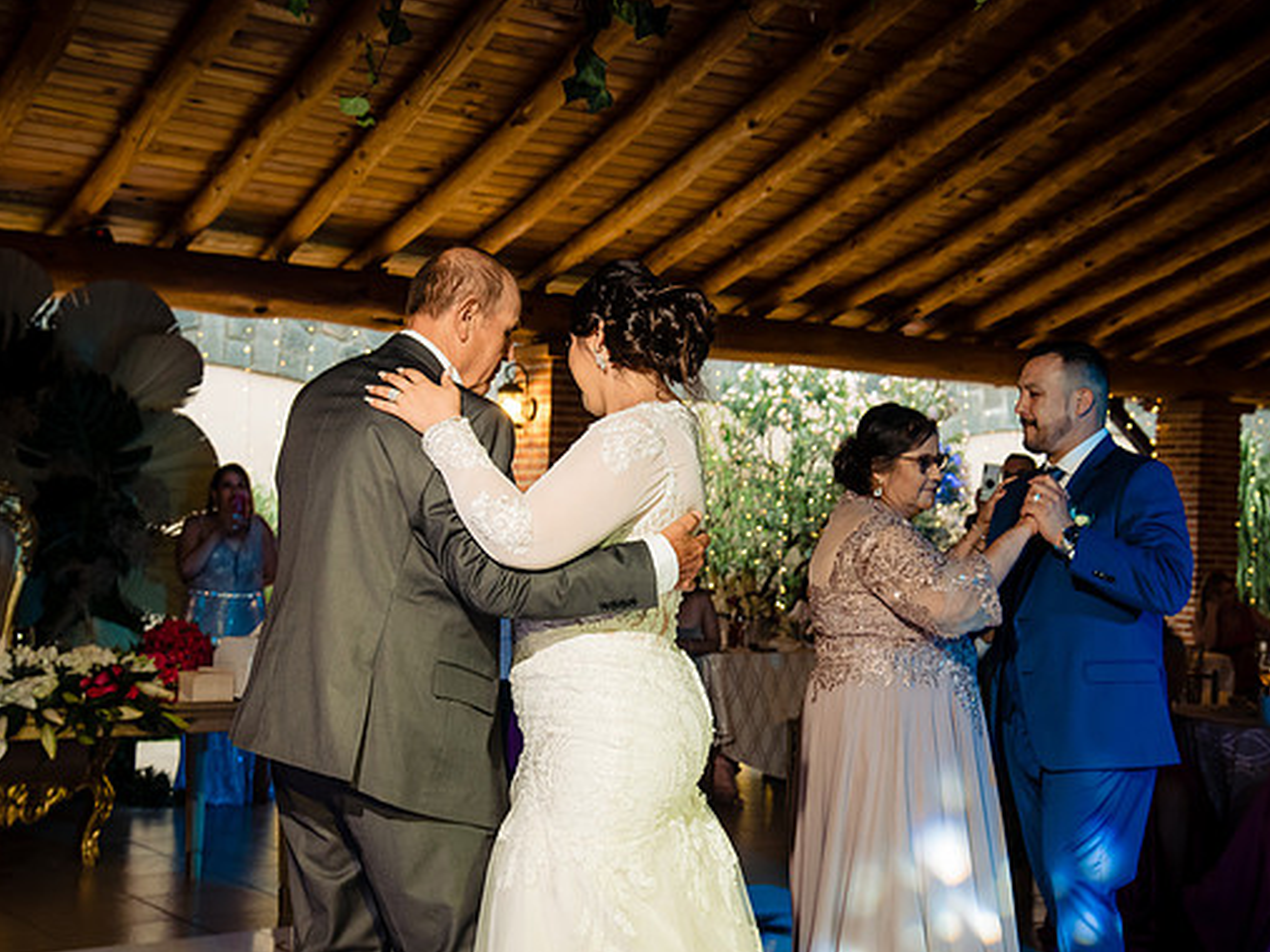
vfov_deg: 26.5
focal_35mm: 55
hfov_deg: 34.9
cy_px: 475
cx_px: 659
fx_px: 2017
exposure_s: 1/100
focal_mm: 50
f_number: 6.3
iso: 2000
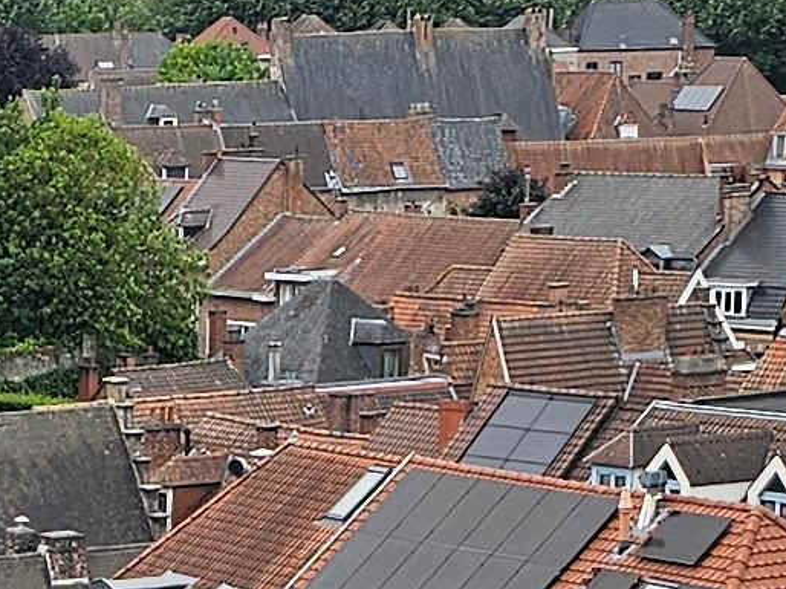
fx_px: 4063
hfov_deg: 10.8
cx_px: -228
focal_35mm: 179
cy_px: 1600
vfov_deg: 7.5
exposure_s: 1/337
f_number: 1.7
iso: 10
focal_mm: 6.3
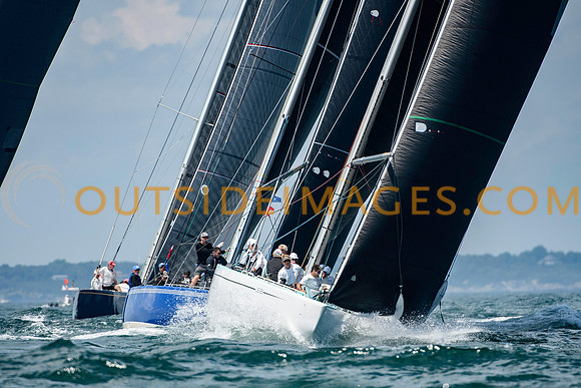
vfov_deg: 2.3
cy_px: 194
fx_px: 9685
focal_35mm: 600
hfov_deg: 3.4
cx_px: 290
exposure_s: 1/2500
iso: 400
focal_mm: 400
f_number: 5.6
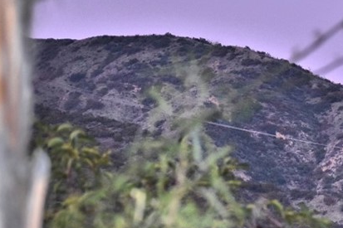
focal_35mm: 335
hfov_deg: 6.1
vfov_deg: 4.1
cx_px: 400
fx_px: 3190
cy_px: 189
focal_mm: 90
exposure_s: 1/125
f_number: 4.8
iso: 1100
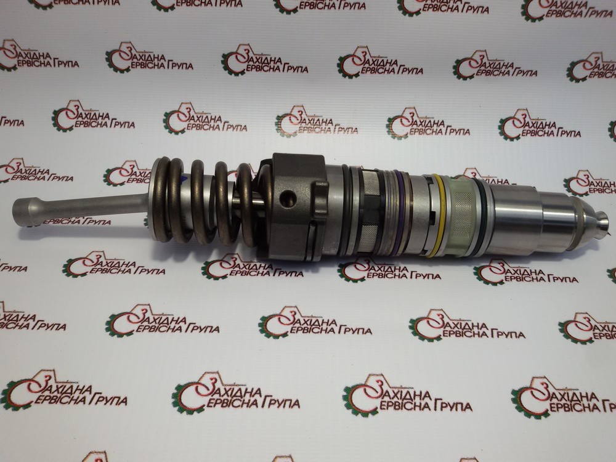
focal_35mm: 31
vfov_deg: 45.4
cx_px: 308
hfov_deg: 58.4
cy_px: 231
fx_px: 552
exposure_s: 1/50
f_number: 2.4
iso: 50
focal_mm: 2.93
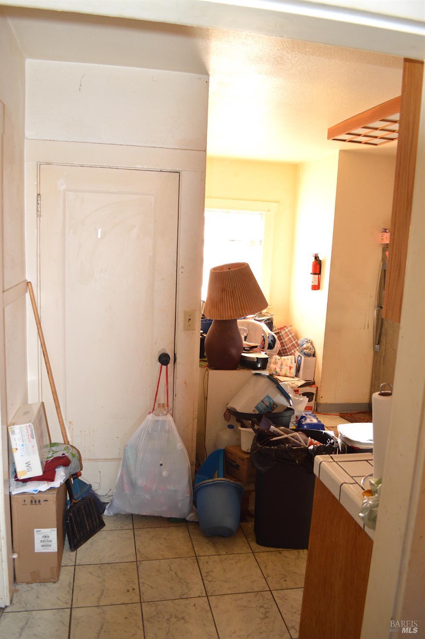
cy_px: 320
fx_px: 479
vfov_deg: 67.4
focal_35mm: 27
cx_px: 212
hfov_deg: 47.9
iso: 640
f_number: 3.5
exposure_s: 1/60
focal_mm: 18
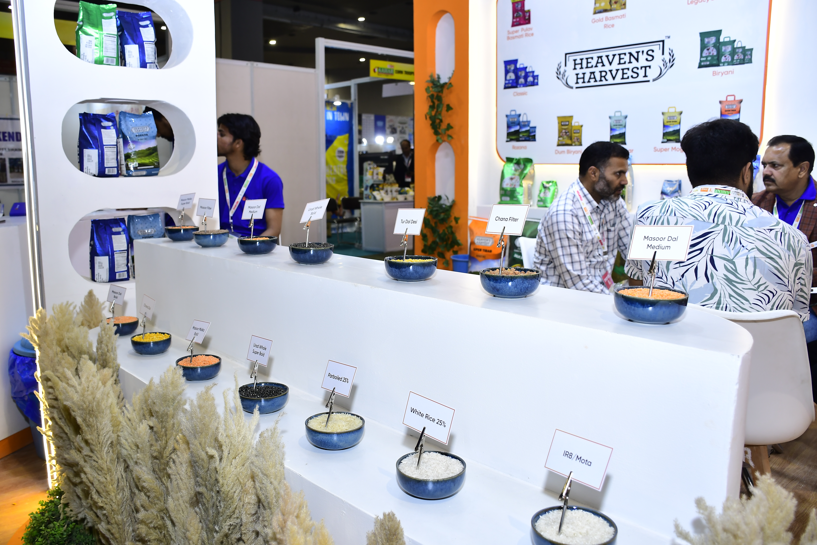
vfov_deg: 47.9
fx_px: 613
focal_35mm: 27
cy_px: 272
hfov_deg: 67.4
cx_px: 408
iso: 400
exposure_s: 1/100
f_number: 4.5
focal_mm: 18
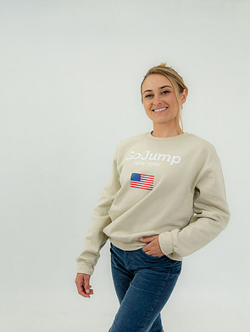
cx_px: 124
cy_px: 188
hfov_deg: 26.6
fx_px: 529
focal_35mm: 55
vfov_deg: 34.9
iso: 800
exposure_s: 1/160
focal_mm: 50
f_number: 8
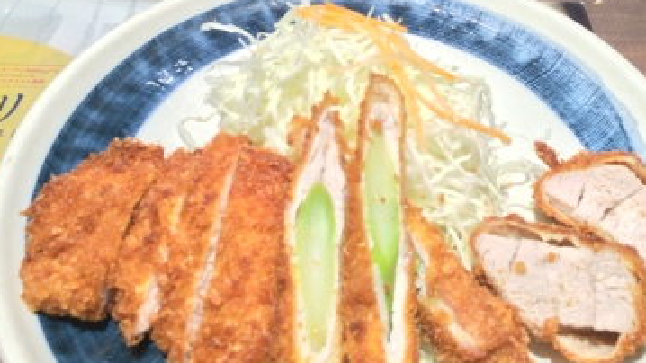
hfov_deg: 46.4
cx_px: 328
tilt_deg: -38.7
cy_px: 25
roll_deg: +1.5
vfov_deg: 26.1
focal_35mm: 44
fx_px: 754
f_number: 2.2
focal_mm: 4.15
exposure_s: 1/30
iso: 50
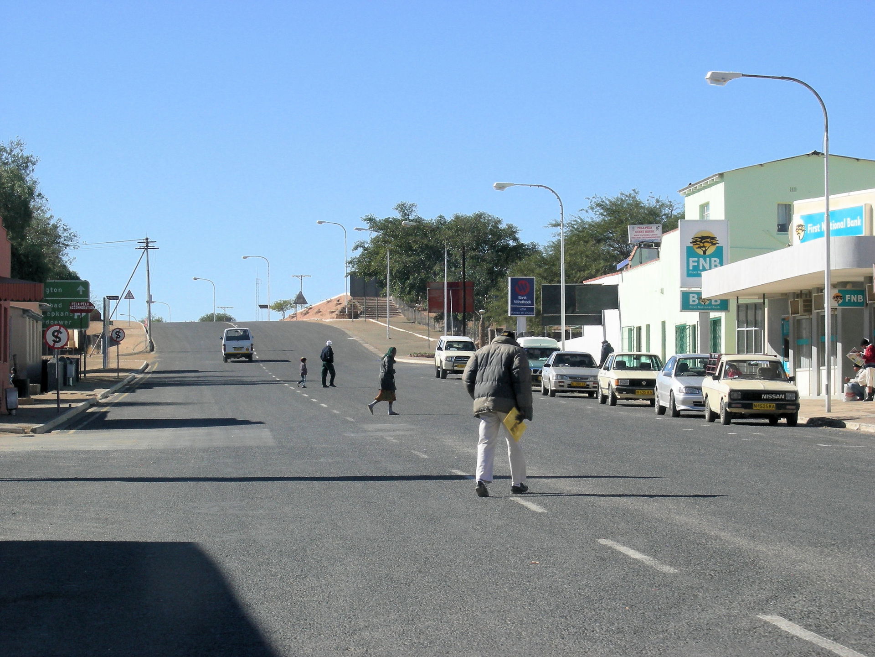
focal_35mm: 126
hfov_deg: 15.6
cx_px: 438
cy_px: 328
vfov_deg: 11.8
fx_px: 3185
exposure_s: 1/230
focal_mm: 26.3
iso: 64
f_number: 6.5
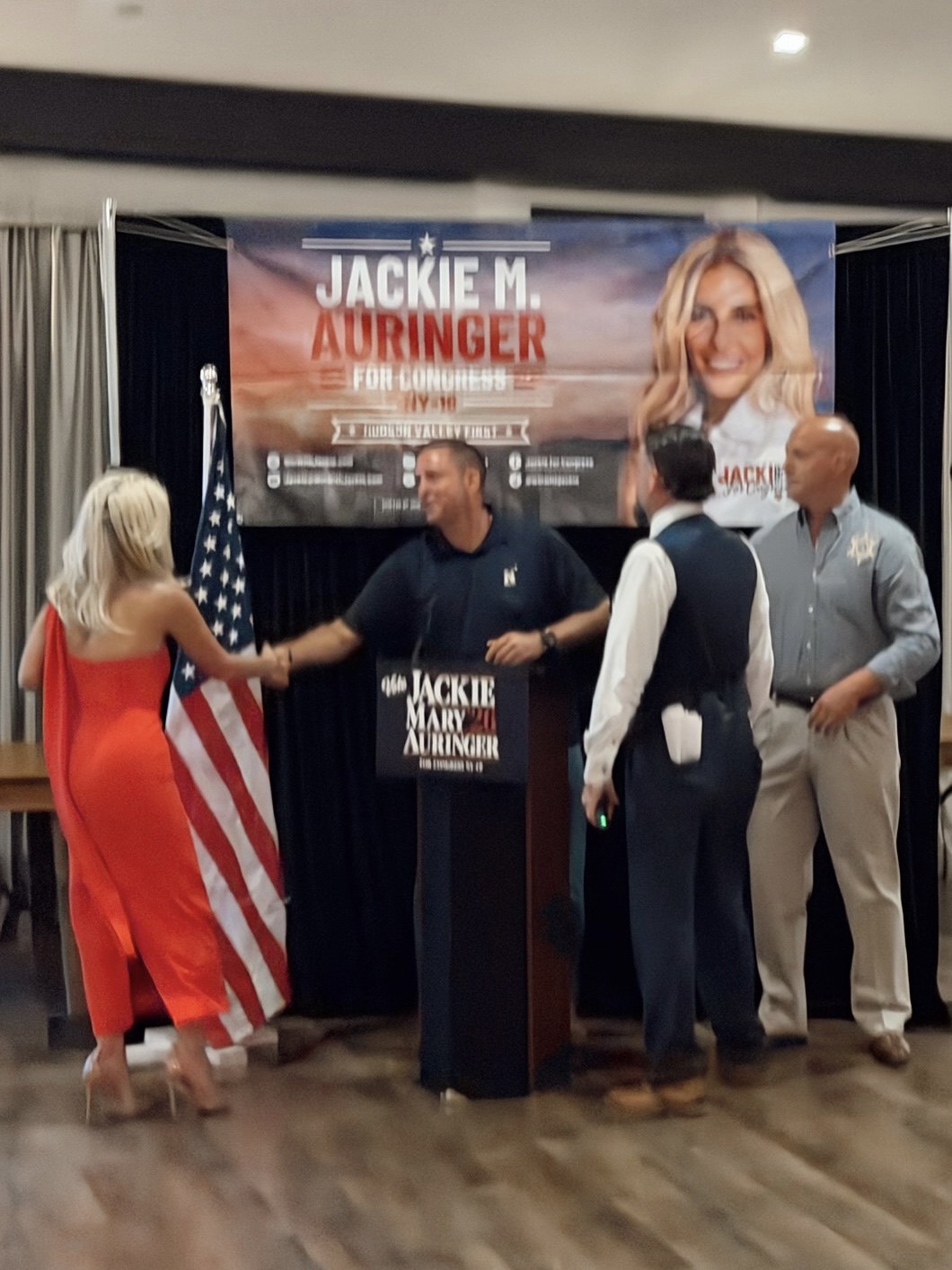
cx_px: 476
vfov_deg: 39.7
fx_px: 1760
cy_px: 635
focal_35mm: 48
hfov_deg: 30.3
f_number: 1.78
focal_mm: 6.76
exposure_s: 1/30
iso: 640
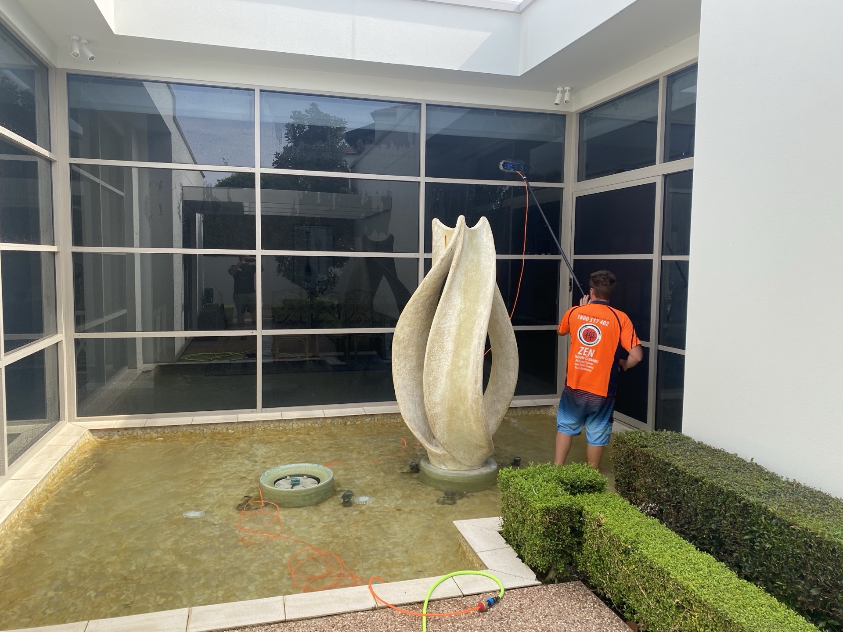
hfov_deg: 67.3
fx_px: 633
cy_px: 316
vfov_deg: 53.1
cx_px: 422
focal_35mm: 26
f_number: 1.8
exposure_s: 1/654
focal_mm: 4.25
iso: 32
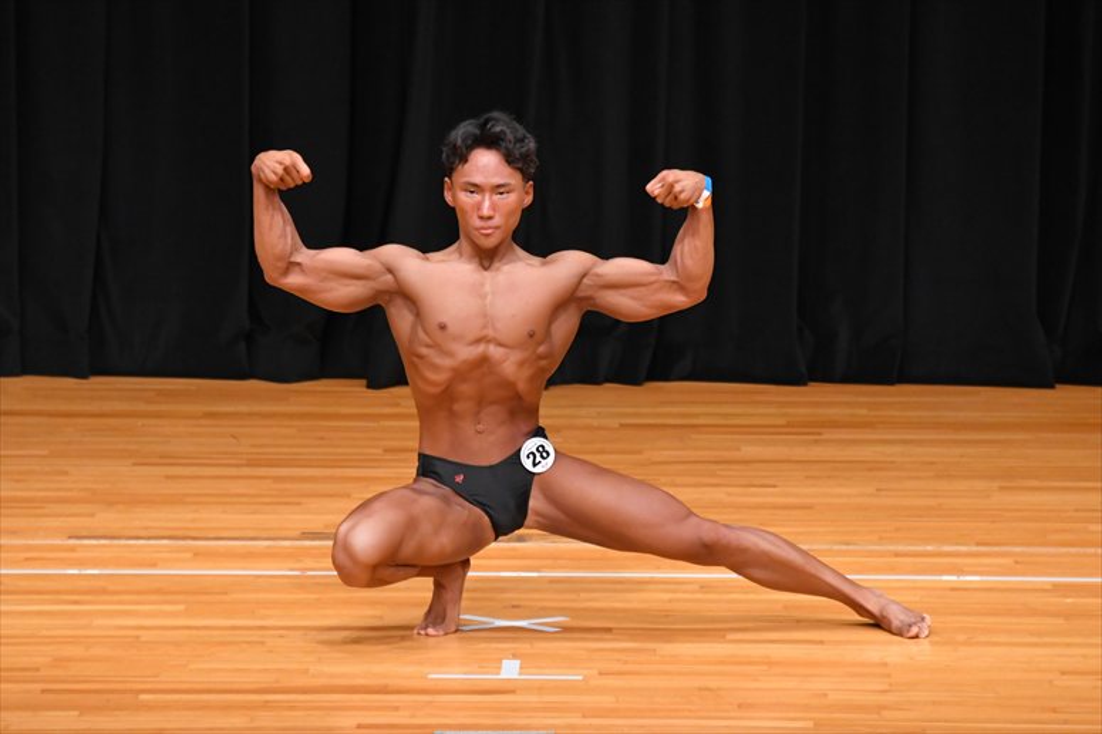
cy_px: 367
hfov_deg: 6.0
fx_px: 10556
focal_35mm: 345
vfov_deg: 4.0
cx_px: 551
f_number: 5.6
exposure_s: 1/400
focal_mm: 230
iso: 4000
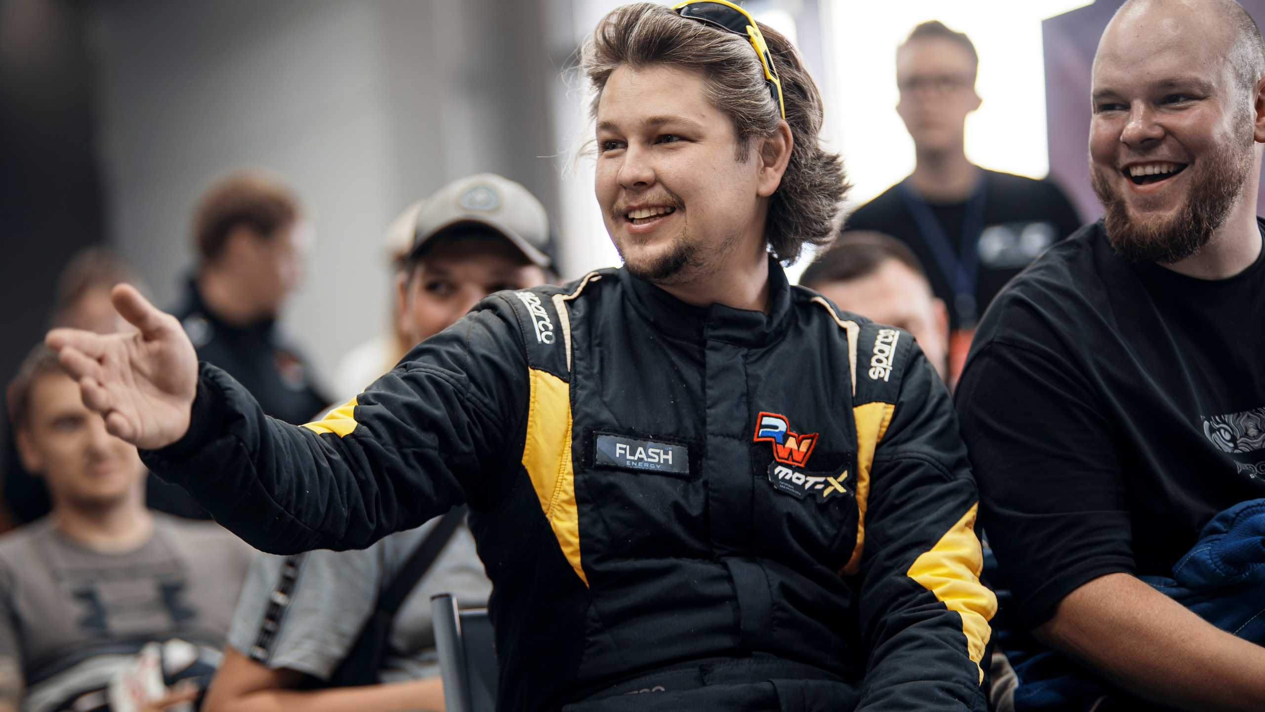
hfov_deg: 23.9
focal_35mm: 89
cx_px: 632
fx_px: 2987
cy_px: 356
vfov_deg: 13.6
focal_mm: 85
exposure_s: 1/125
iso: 250
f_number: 1.8
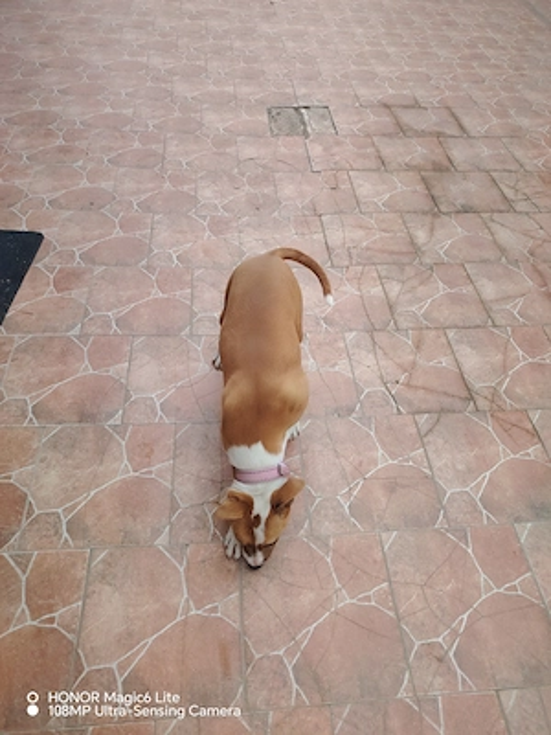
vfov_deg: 71.6
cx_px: 276
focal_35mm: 24
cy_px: 368
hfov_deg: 56.8
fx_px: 509
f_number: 1.75
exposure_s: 1/900
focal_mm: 5.25
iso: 734
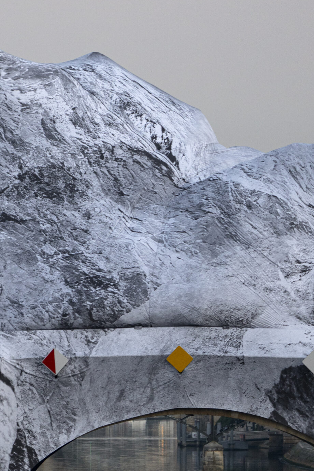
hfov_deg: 2.5
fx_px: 7283
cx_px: 24
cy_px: 299
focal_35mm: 557
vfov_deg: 3.7
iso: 1000
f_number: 6.3
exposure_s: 1/100
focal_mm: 200
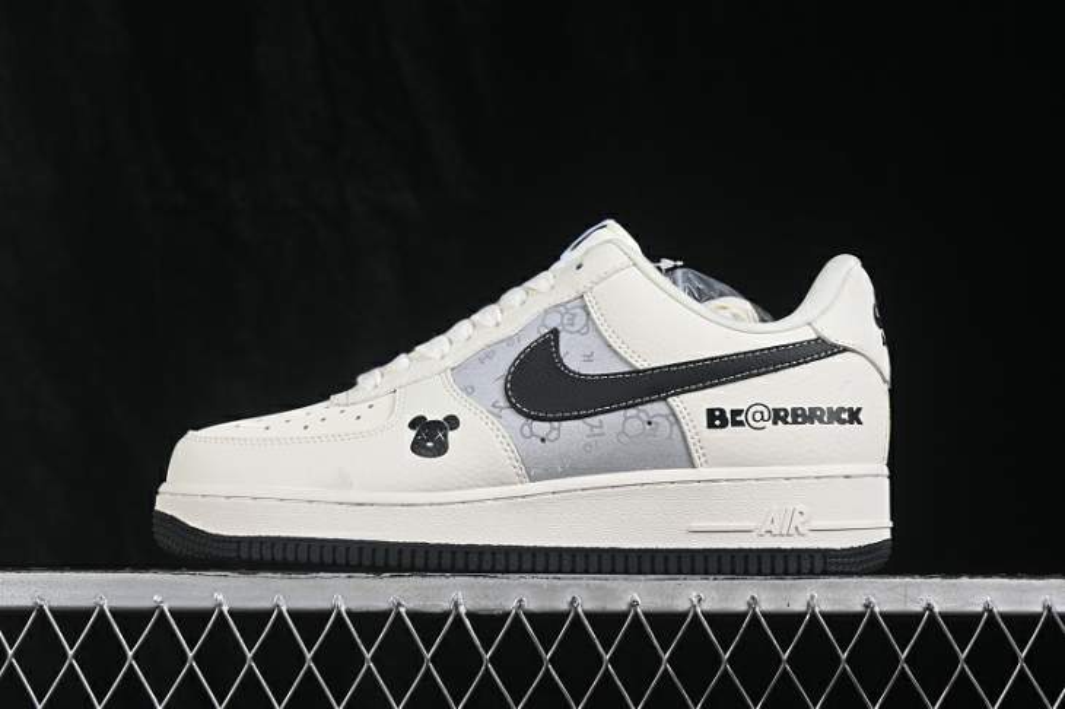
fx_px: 2218
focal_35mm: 75
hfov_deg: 27.0
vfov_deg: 18.2
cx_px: 532
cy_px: 354
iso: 160
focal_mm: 50
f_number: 8
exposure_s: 1/80
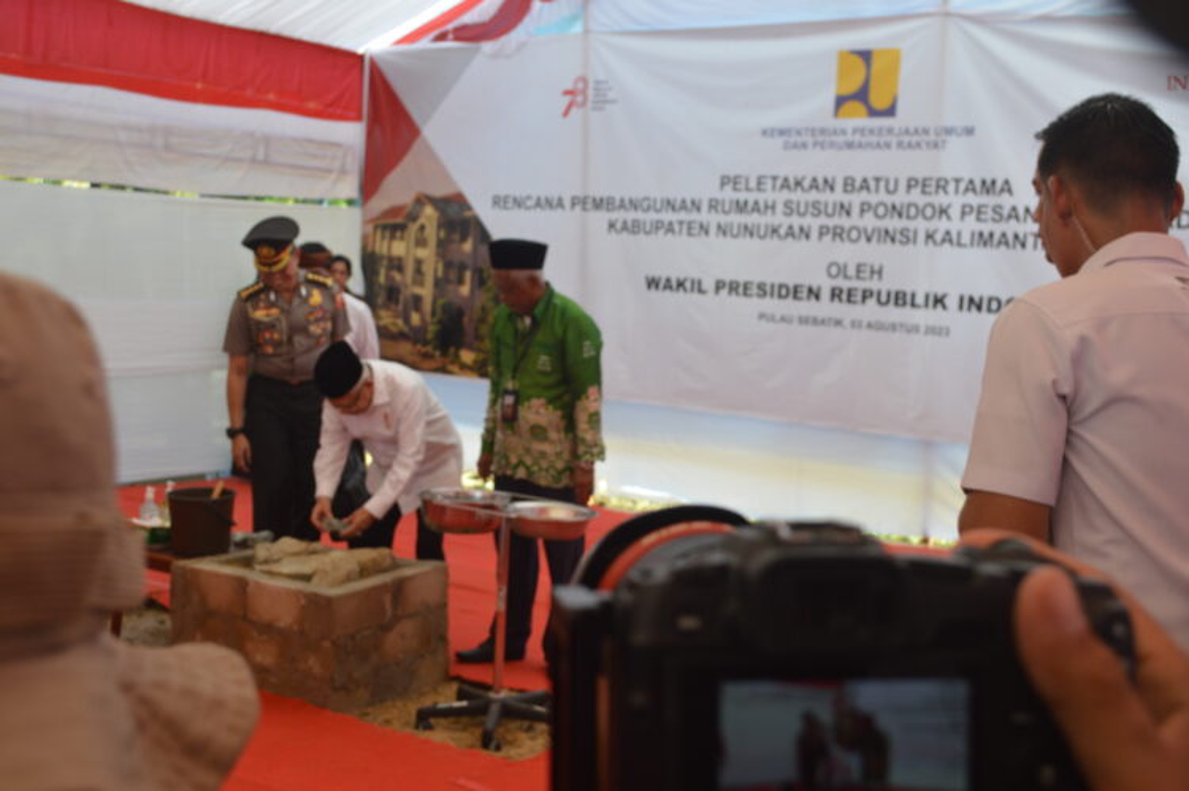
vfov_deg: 31.9
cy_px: 396
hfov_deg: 46.4
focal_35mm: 42
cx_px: 594
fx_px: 1386
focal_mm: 28
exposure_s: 1/125
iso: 200
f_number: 5.6
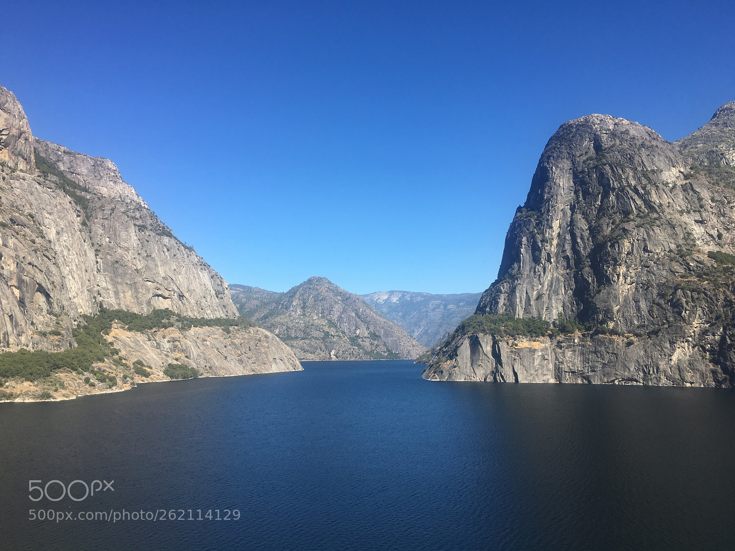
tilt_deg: +7.3
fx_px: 616
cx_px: 368
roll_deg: +0.9
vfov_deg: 48.2
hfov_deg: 61.7
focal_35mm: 29
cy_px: 276
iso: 25
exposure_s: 1/1282
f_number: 2.2
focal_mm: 4.15
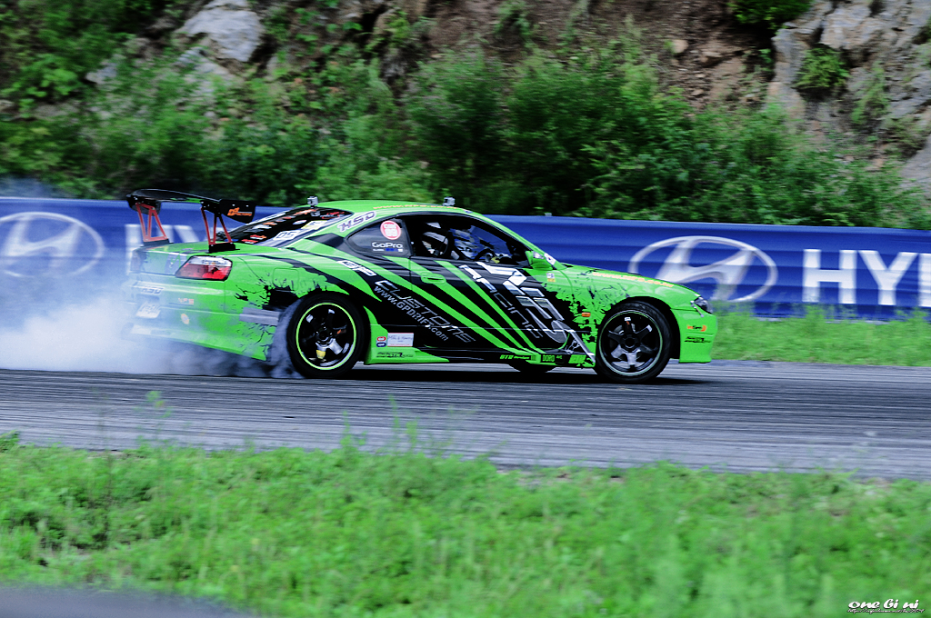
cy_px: 309
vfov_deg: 10.1
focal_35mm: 135
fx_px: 3487
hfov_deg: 15.2
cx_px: 466
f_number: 2.8
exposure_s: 1/800
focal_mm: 90
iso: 200
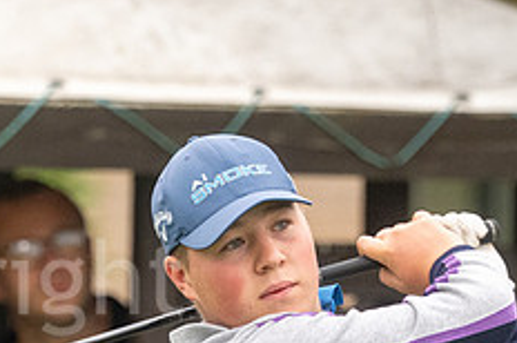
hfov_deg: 1.5
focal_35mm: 1394
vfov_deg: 1.0
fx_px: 19991
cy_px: 487
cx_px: 142
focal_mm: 300
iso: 1000
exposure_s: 1/640
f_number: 4
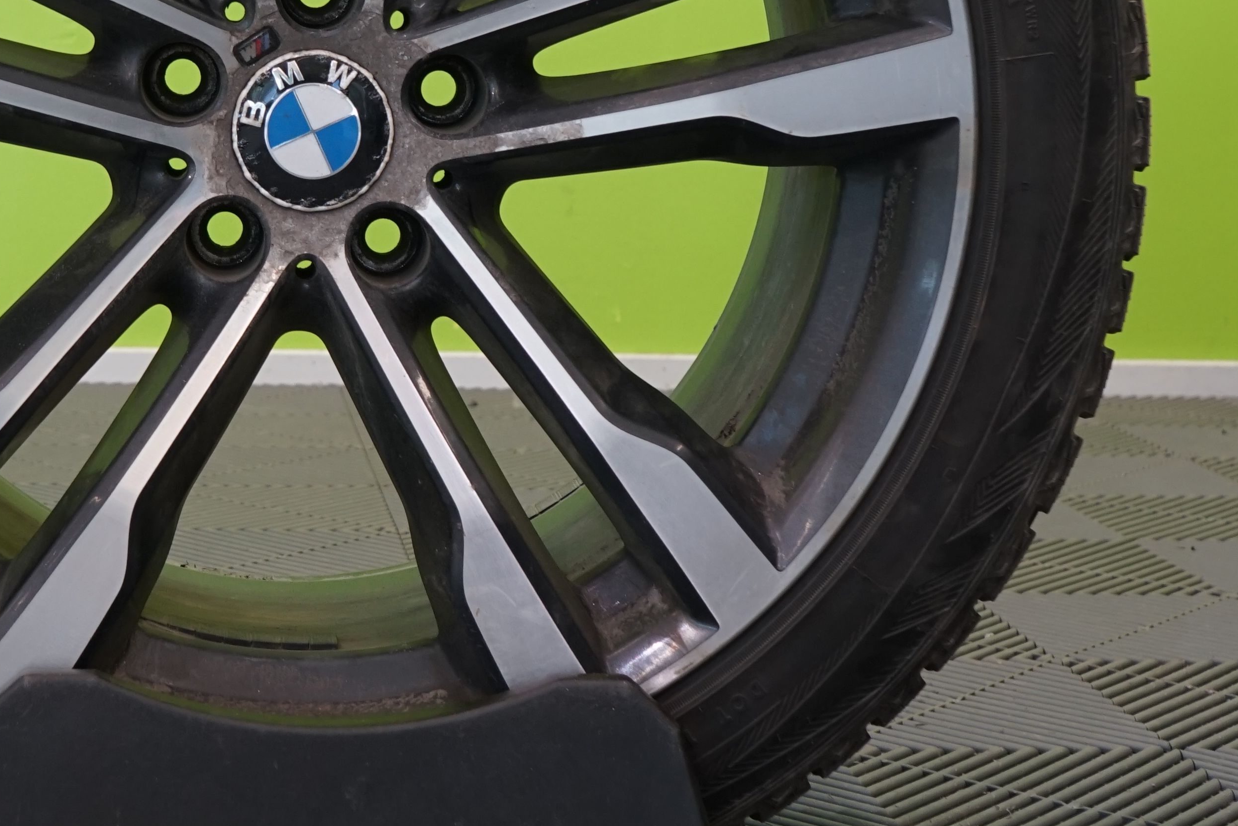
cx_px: 314
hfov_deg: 27.7
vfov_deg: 18.7
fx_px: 2476
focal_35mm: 72
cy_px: 165
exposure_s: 1/30
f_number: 6.3
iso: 640
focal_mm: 30
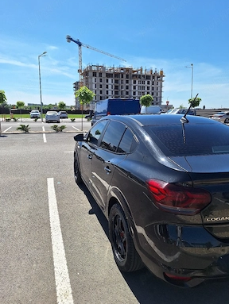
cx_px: 118
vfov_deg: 71.5
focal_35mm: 24
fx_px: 211
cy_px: 148
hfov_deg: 56.9
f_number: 1.8
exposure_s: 1/5000
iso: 40
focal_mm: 5.54
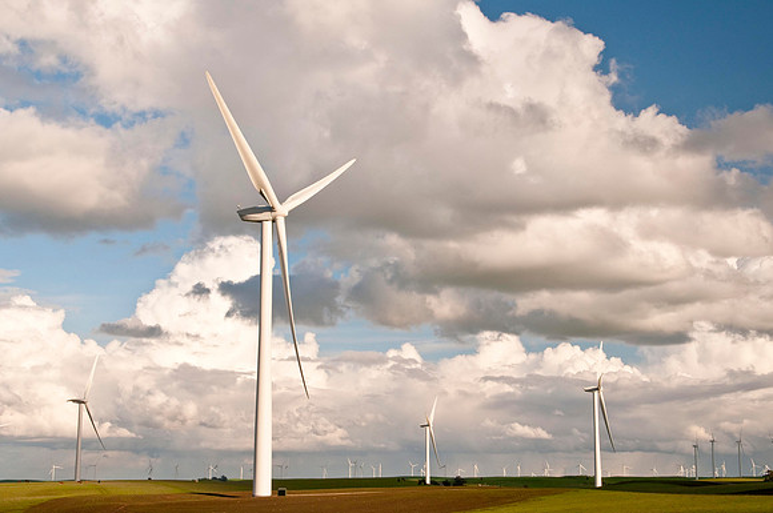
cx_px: 386
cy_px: 256
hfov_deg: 36.9
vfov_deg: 25.0
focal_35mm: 54
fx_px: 1158
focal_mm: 36
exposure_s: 1/90
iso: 200
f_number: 11
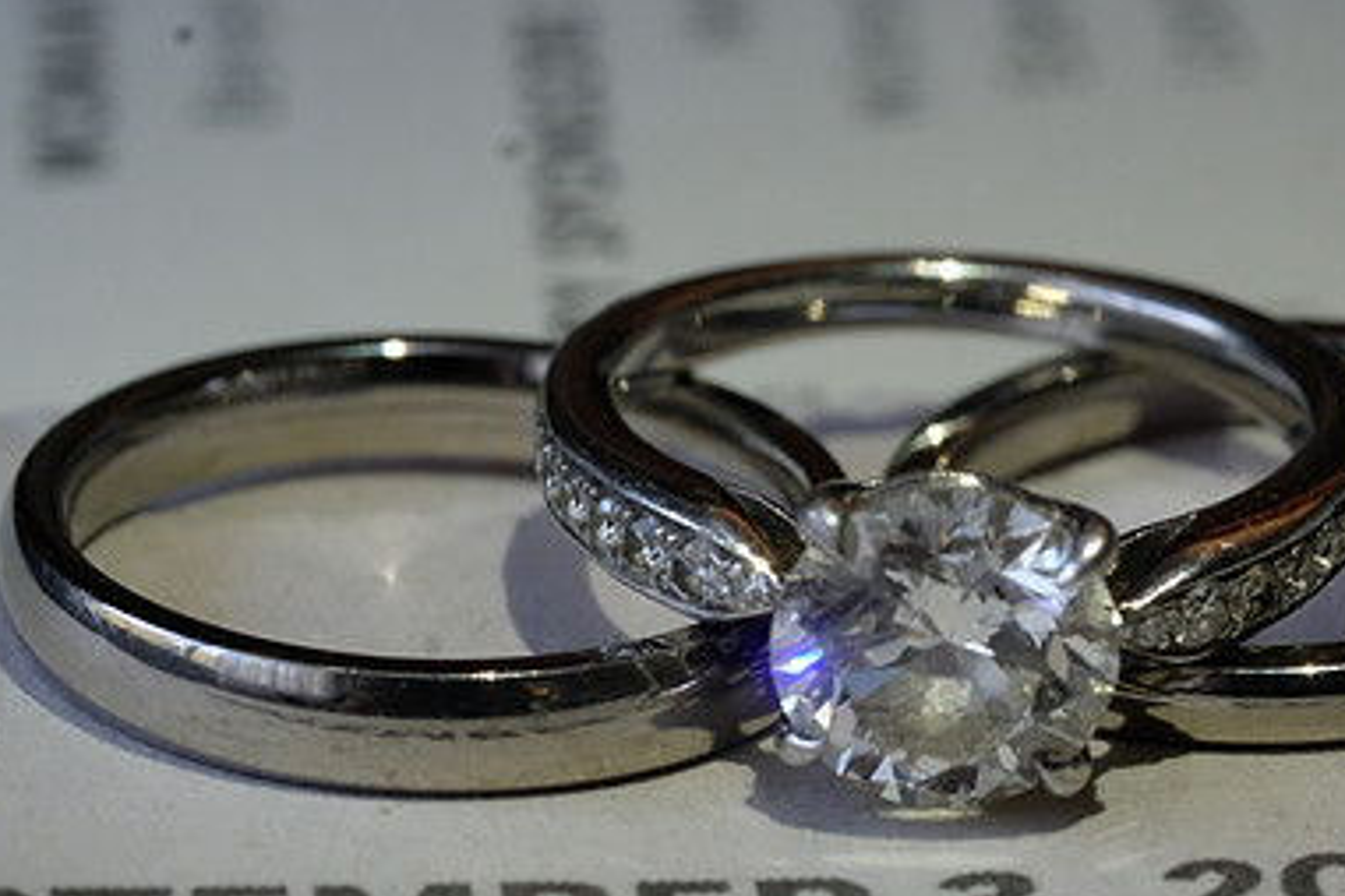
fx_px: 5118
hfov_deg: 14.9
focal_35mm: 137
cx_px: 946
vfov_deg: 10.0
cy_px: 637
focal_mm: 60
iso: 4000
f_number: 11
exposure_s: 1/160
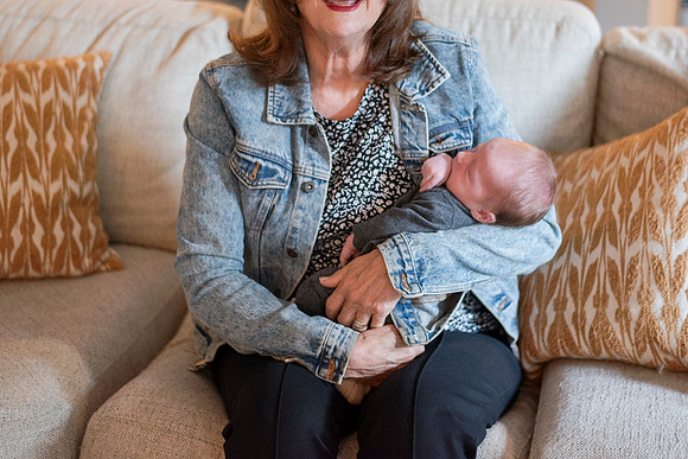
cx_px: 344
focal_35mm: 71
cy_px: 135
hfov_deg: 28.6
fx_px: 1350
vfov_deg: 19.2
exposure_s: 1/200
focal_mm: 50
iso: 1000
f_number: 2
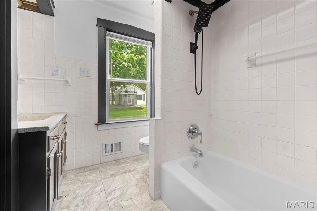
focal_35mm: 15
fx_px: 132
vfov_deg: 77.3
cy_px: 106
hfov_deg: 100.4
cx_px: 158
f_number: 9
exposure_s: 1/3
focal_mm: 10
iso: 200
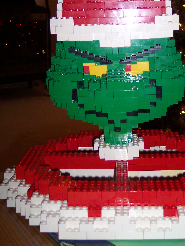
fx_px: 413
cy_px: 80
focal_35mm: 58
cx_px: 131
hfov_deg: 25.0
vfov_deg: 32.9
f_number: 2.8
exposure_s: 1/30
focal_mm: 8
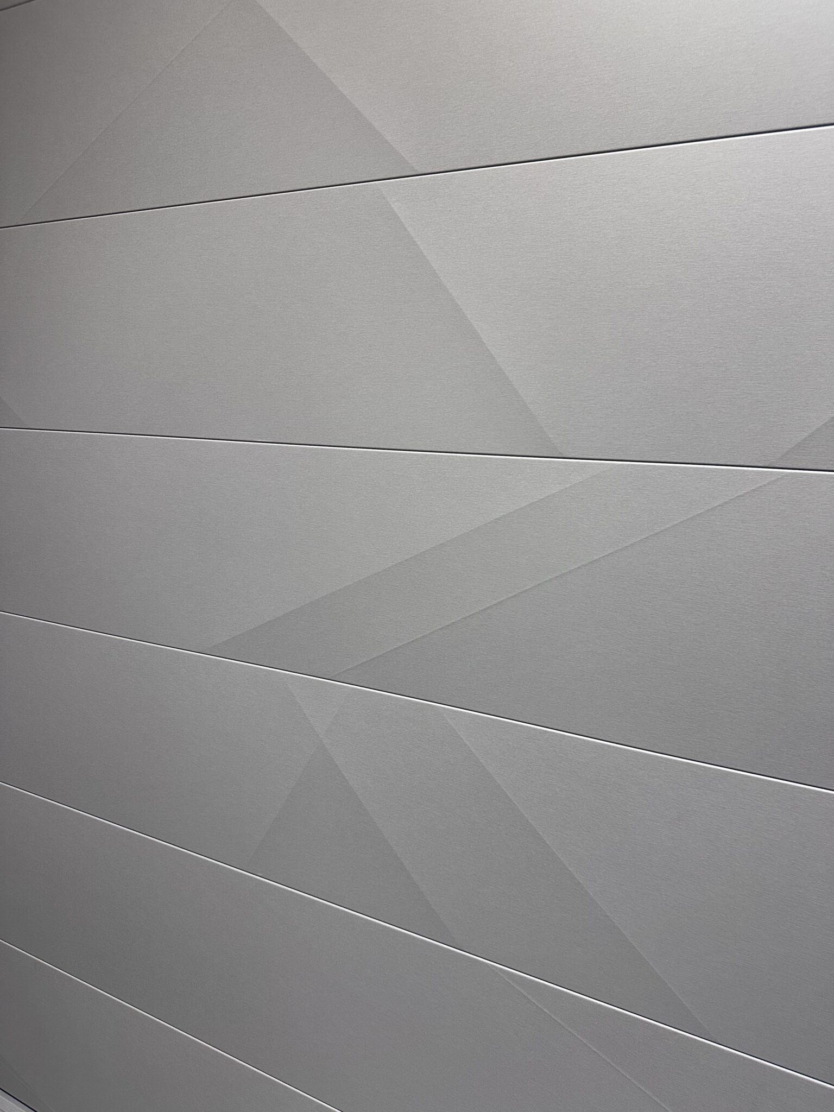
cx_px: 417
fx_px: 771
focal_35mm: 24
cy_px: 556
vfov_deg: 71.6
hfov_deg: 56.8
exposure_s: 1/60
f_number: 1.78
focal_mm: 6.86
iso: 200
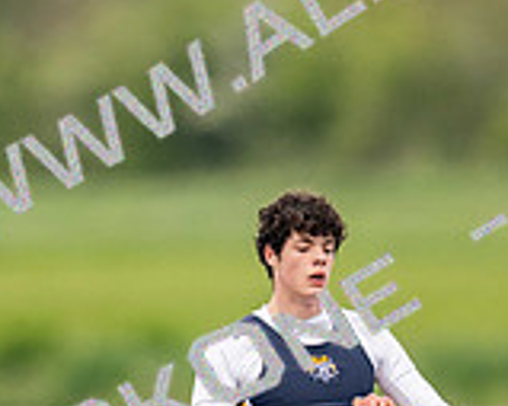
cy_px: 245
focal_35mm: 2051
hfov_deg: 0.9
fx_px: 30818
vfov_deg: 0.8
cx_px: 326
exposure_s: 1/2500
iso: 1000
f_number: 4
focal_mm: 600
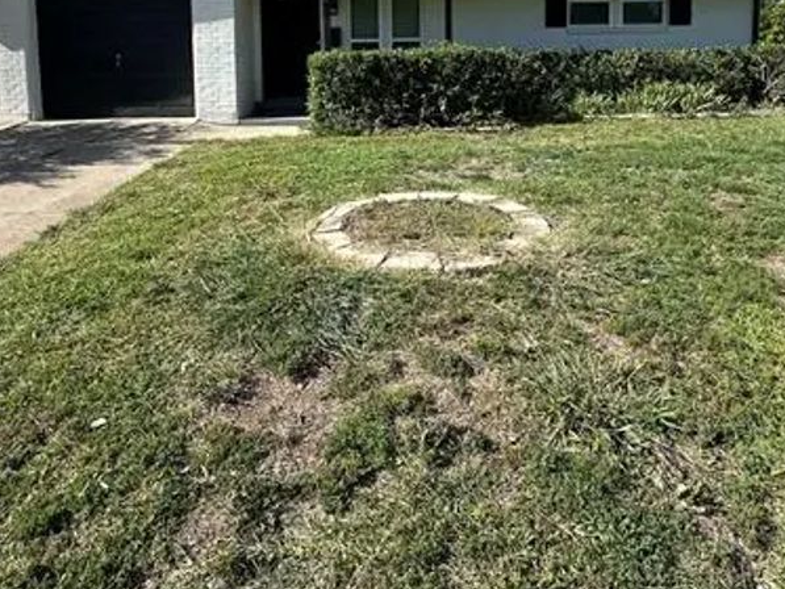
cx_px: 379
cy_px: 89
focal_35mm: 24
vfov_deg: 51.9
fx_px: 544
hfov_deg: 71.6
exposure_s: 1/1304
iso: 40
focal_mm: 2.22
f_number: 2.2
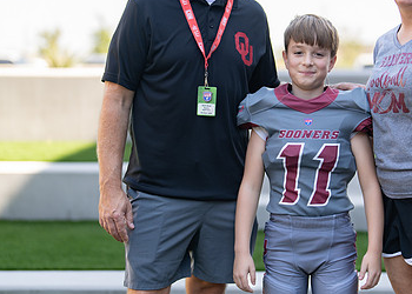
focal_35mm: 89
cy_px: 102
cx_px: 281
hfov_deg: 22.3
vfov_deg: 16.1
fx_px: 1041
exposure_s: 1/1600
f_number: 1.2
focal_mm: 50
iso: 100
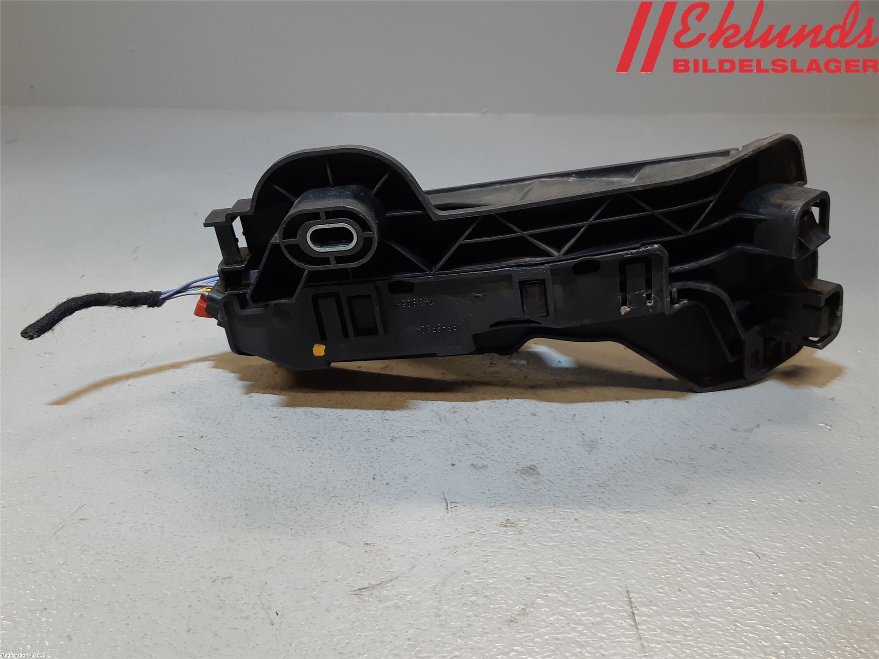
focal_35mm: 26
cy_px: 330
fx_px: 660
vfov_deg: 53.1
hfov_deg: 67.3
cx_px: 440
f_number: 1.7
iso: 50
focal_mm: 3.93
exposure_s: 1/50
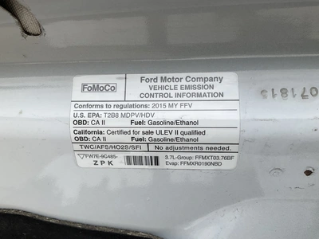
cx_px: 160
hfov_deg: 61.7
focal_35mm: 29
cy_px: 120
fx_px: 267
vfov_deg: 48.2
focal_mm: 3
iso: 25
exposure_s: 1/855
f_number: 1.8
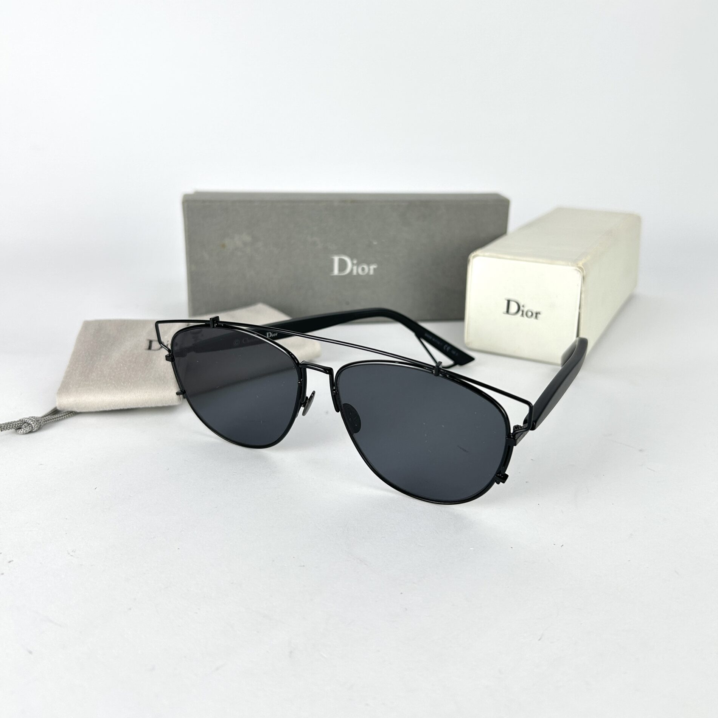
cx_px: 363
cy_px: 337
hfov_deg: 52.5
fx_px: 727
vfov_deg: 52.5
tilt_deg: -19.0
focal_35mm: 31
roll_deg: -2.4
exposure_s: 1/183
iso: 40
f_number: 1.5
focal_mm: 5.7
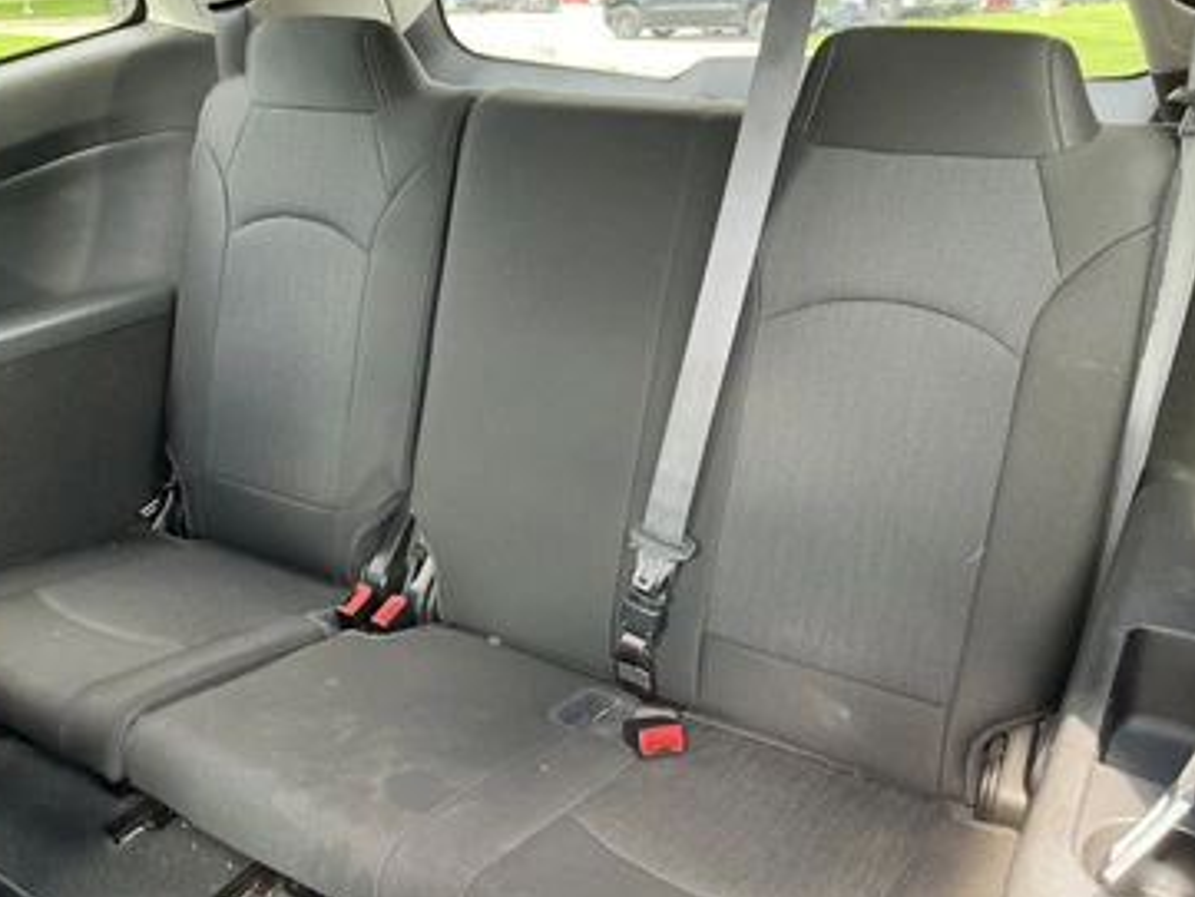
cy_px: 427
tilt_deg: -21.1
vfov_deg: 45.5
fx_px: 1071
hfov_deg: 58.3
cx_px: 563
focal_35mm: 31
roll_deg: -0.5
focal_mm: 3
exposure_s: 1/60
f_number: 1.8
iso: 200
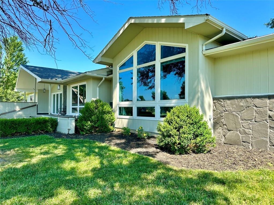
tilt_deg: +2.3
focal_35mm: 24
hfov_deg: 71.6
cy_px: 102
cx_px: 137
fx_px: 190
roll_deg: -0.6
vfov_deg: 56.8
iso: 80
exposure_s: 1/1393
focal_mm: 6.86
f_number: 1.78
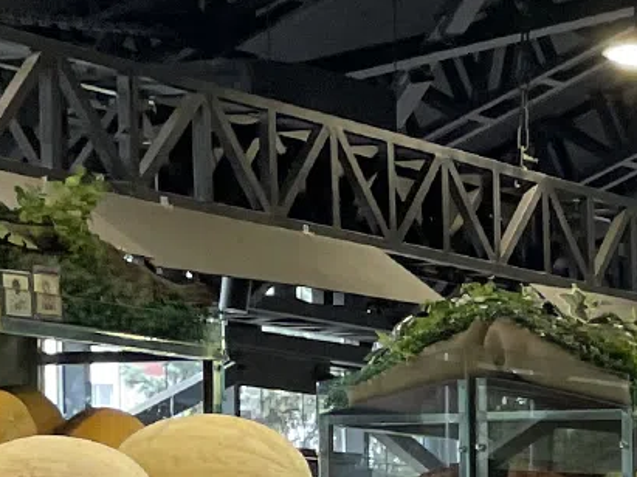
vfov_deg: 9.5
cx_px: 1496
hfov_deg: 11.1
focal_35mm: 152
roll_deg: +1.1
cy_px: 671
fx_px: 2796
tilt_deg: -1.4
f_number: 1.6
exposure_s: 1/100
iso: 50
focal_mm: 4.2
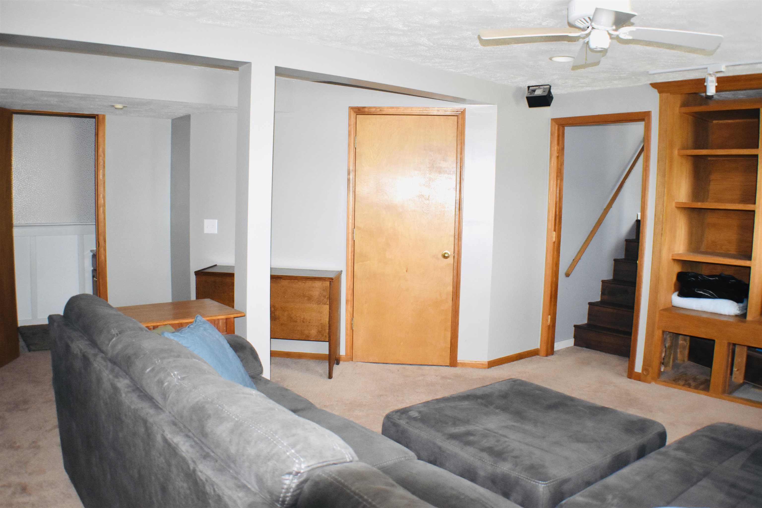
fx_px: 762
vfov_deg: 36.9
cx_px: 381
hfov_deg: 53.1
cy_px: 254
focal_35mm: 36
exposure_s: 1/60
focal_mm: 24
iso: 1800
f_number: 3.8
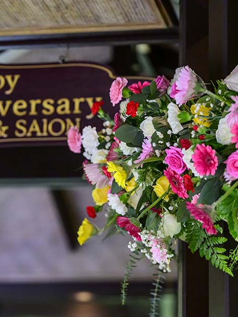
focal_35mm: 152
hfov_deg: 9.7
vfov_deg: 13.0
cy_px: 154
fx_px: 1393
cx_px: 55
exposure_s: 1/320
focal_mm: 101
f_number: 2.8
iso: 6400
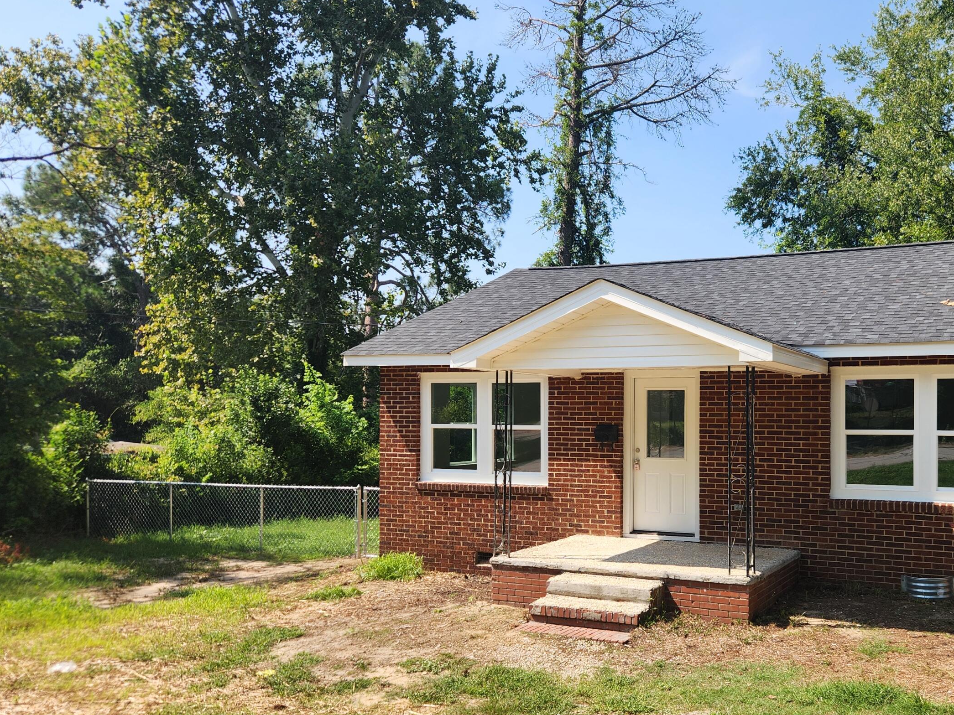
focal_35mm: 33
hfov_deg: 54.2
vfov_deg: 42.7
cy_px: 439
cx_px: 639
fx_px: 909
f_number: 1.8
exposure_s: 1/955
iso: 20
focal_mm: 5.4
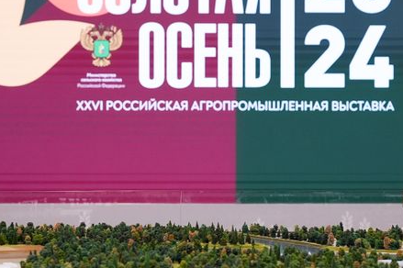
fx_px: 1107
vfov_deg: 13.8
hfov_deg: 20.6
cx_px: 244
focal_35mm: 99
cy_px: 144
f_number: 4
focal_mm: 62
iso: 1000
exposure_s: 1/250
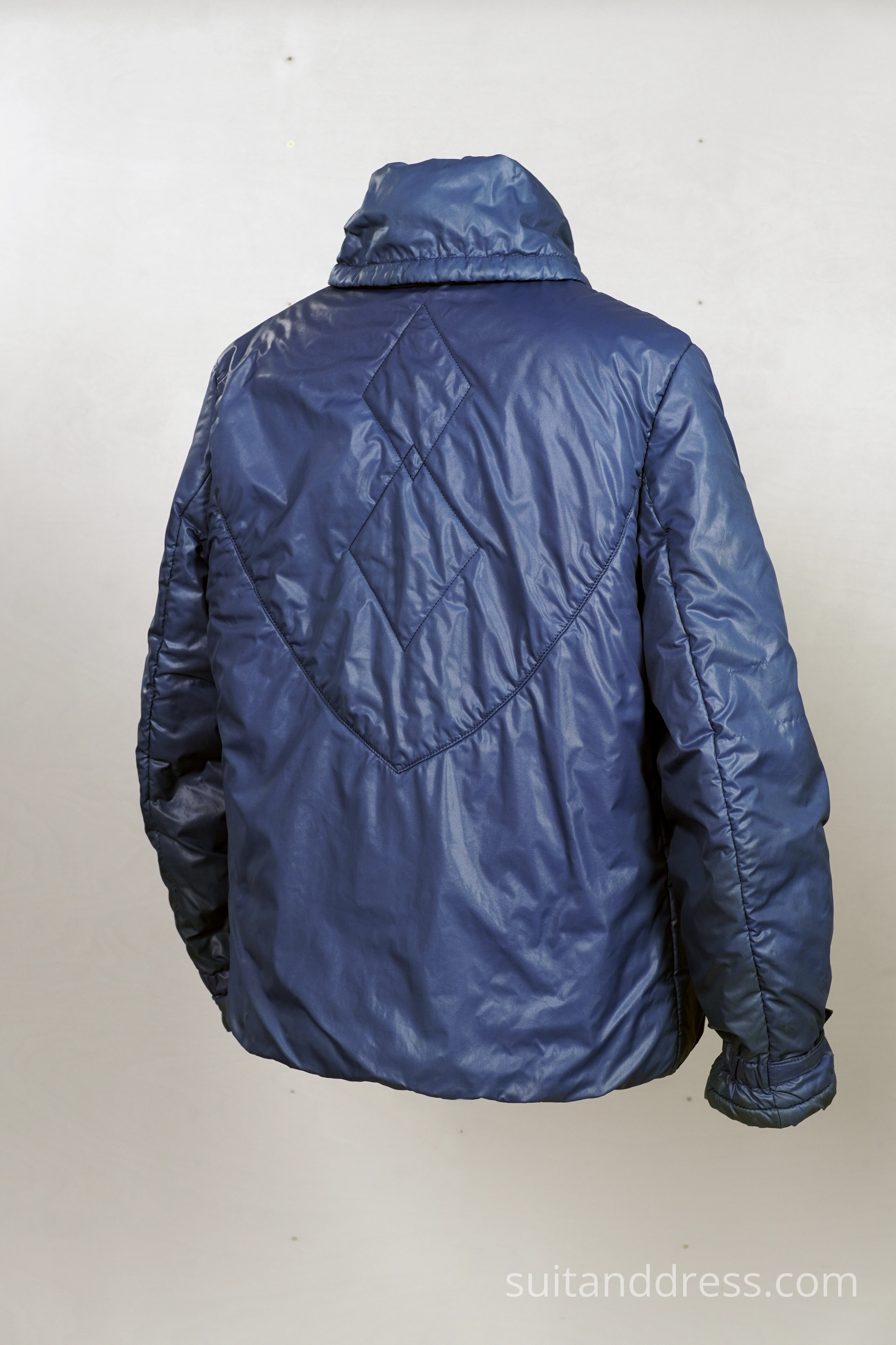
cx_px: 448
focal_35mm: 48
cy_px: 672
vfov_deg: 41.1
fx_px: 1792
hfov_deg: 28.1
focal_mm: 32
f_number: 6.3
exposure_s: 1/13
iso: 200
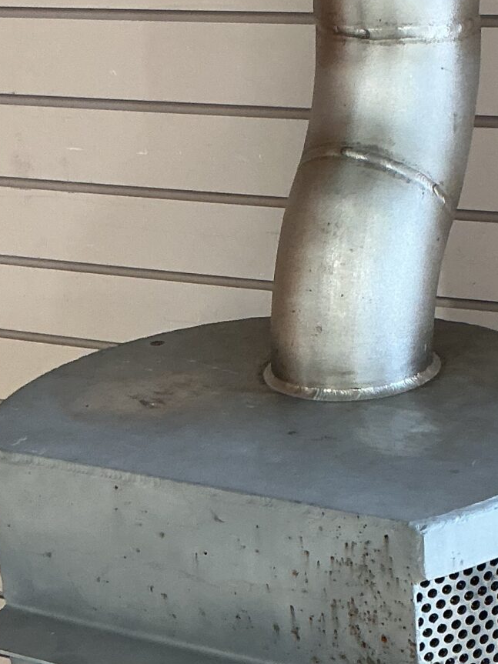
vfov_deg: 22.5
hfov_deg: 17.0
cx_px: 419
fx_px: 1650
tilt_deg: -25.3
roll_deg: +4.2
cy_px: 519
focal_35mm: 86
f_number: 1.8
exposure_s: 1/60
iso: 80
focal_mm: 3
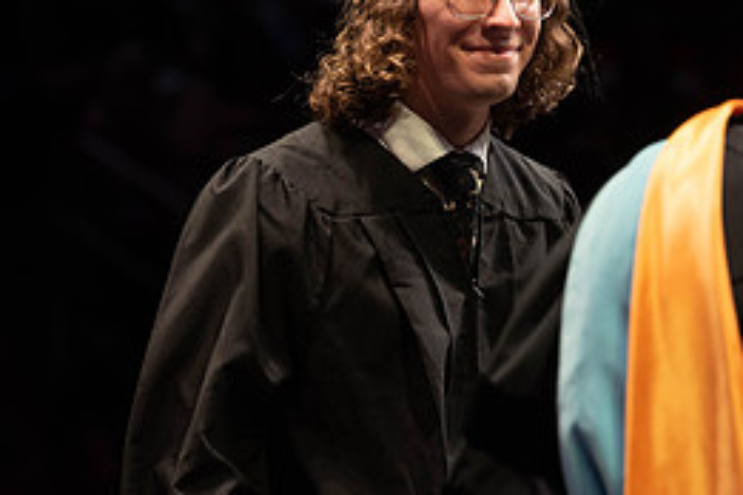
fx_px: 7326
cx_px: 723
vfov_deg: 3.9
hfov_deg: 5.8
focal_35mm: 355
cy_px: 112
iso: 1600
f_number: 4.5
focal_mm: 160
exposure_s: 1/320
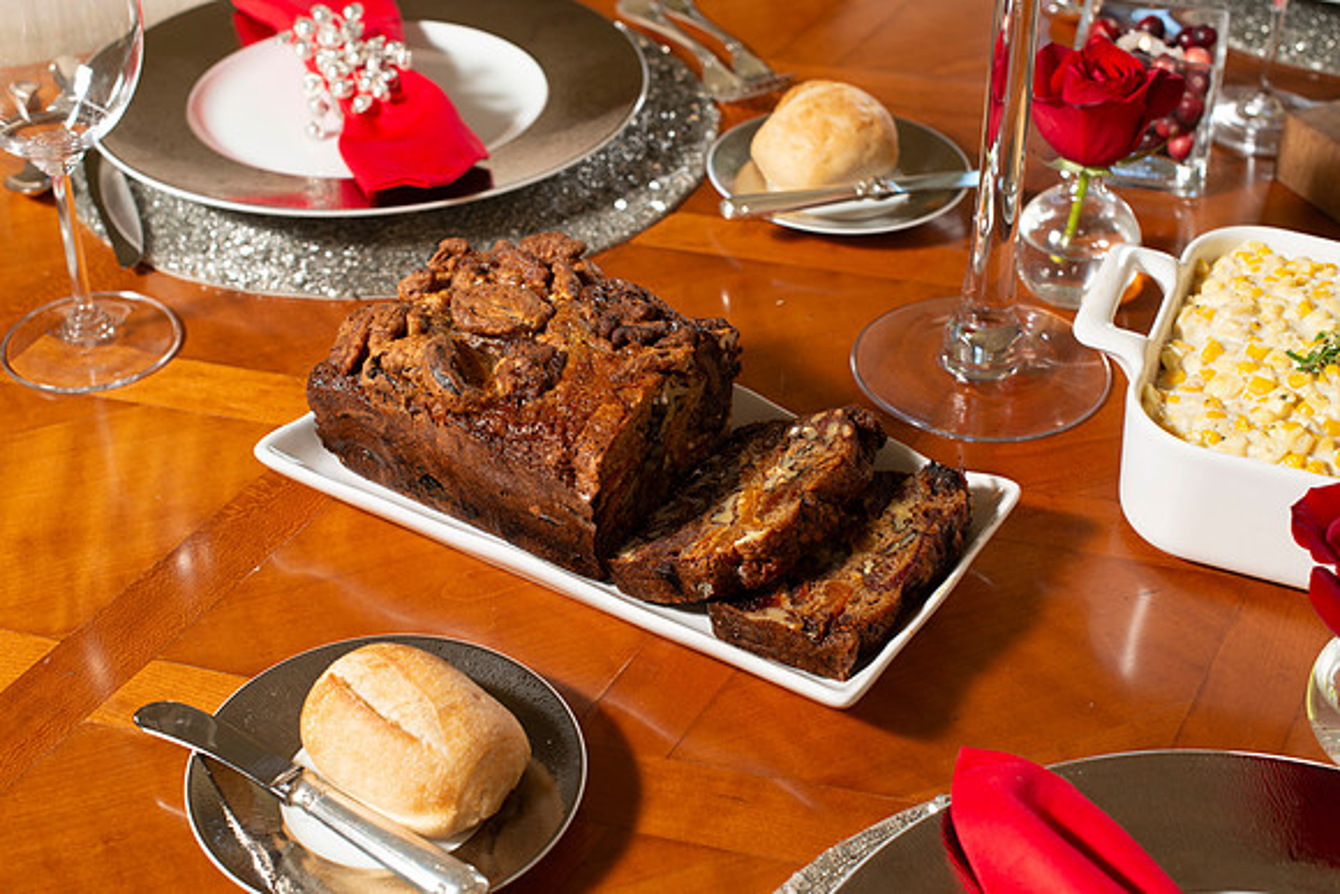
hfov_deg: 39.6
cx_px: 670
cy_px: 447
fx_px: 1861
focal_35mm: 50
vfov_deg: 27.0
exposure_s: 1/100
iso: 320
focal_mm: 50
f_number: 6.3
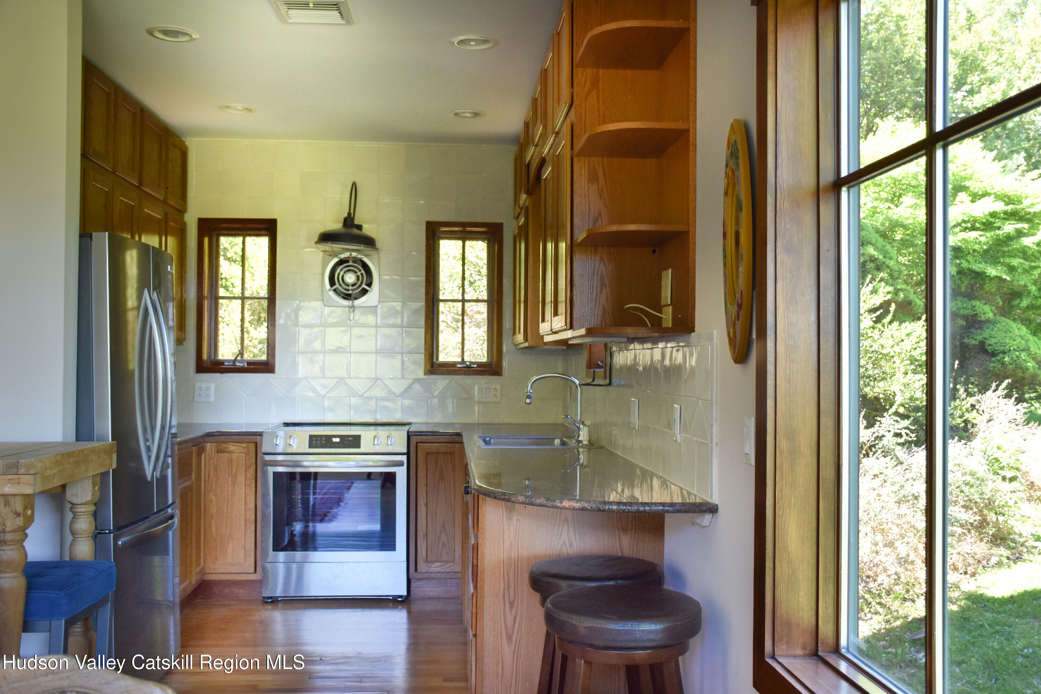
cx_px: 520
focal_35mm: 34
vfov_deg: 38.4
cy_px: 347
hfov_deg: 55.1
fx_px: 998
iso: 400
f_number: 4
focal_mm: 23
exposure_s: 1/60
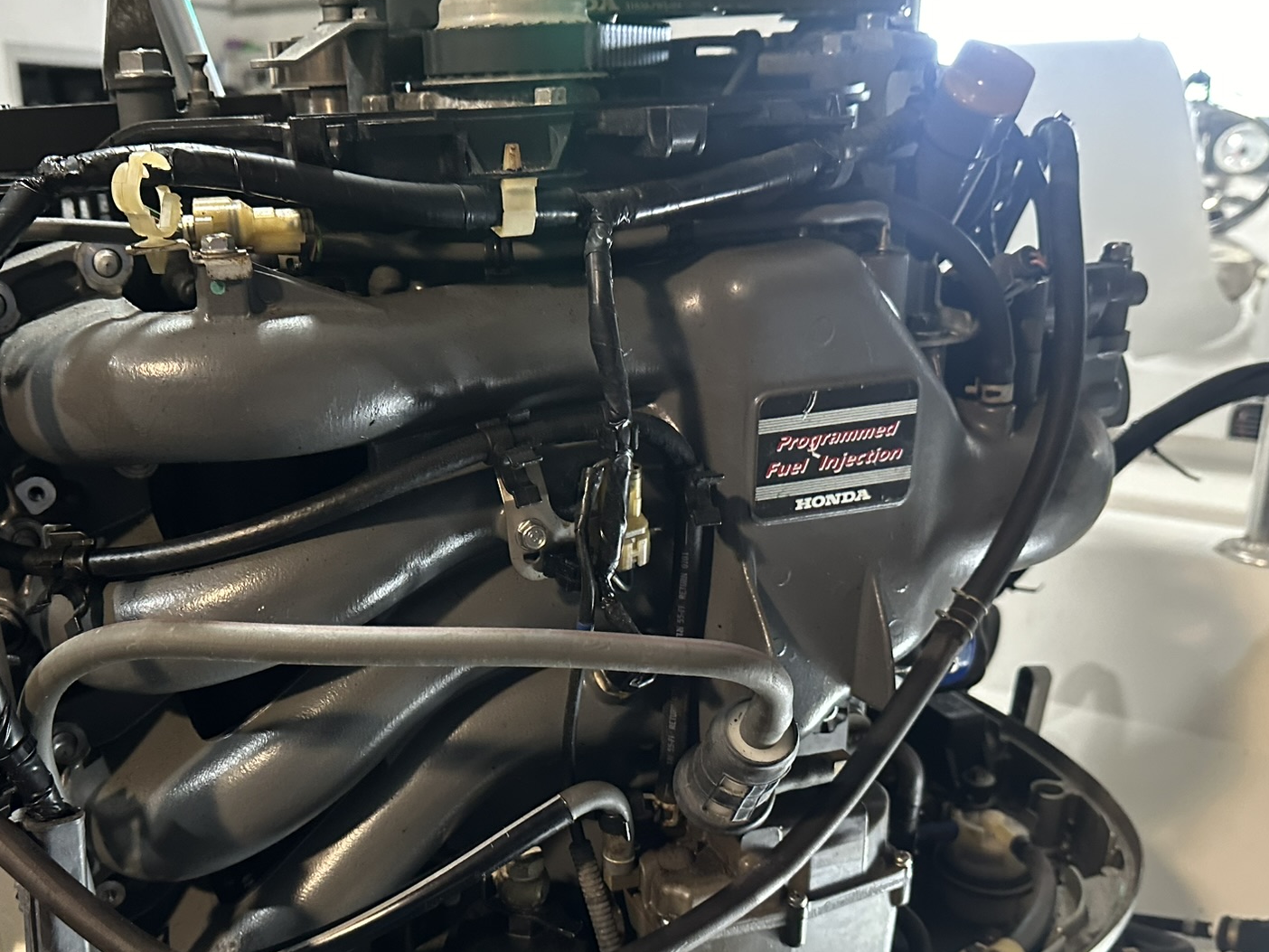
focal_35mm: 35
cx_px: 477
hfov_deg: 52.1
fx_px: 1283
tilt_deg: -21.8
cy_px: 630
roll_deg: +1.9
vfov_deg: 40.2
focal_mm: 6.86
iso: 640
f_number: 1.78
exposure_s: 1/40
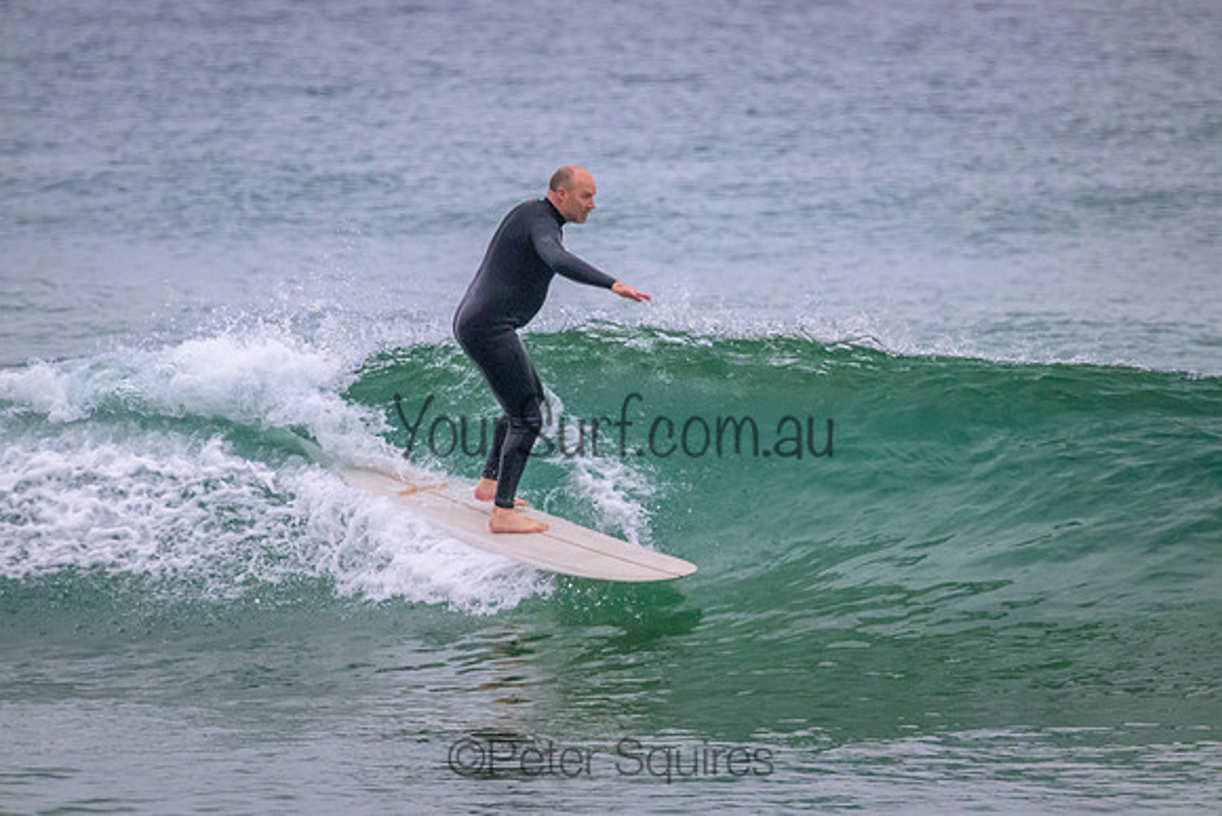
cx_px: 611
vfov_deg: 1.7
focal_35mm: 800
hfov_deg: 2.6
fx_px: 27161
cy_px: 408
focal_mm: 800
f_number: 11
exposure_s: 1/800
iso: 8000
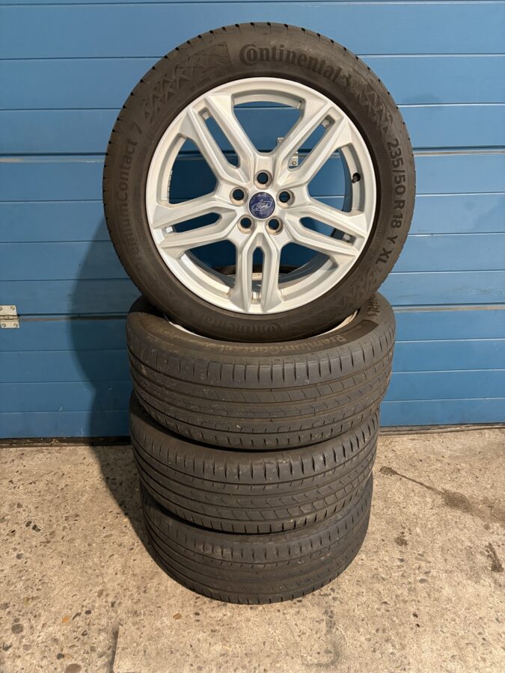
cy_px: 336
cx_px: 252
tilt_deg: -26.0
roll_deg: +0.2
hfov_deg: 53.1
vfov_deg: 67.3
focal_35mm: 26
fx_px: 506
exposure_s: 1/60
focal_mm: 5.96
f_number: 1.6
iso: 400
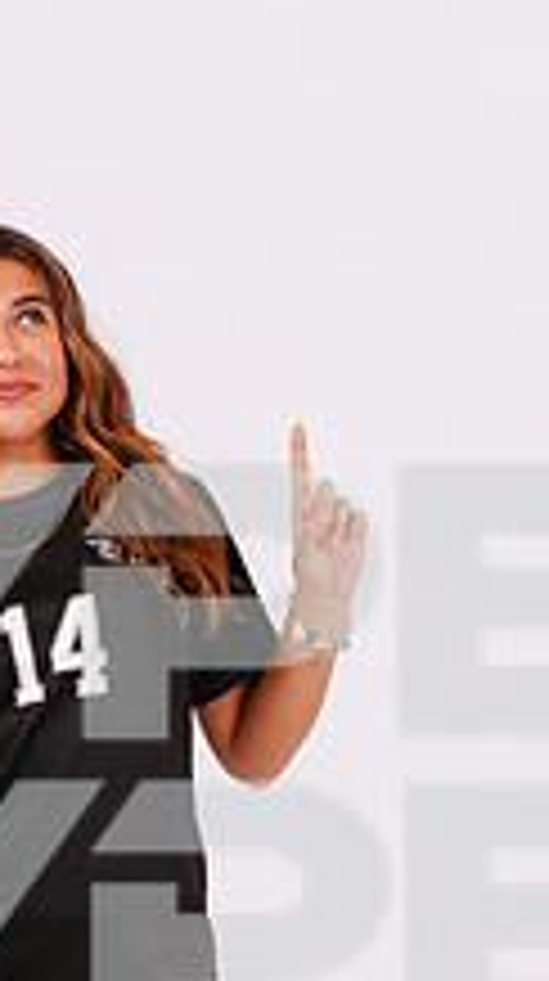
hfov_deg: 6.6
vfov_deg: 11.7
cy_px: 922
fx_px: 4728
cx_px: 40
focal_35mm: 182
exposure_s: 1/200
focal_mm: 84
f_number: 8
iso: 125
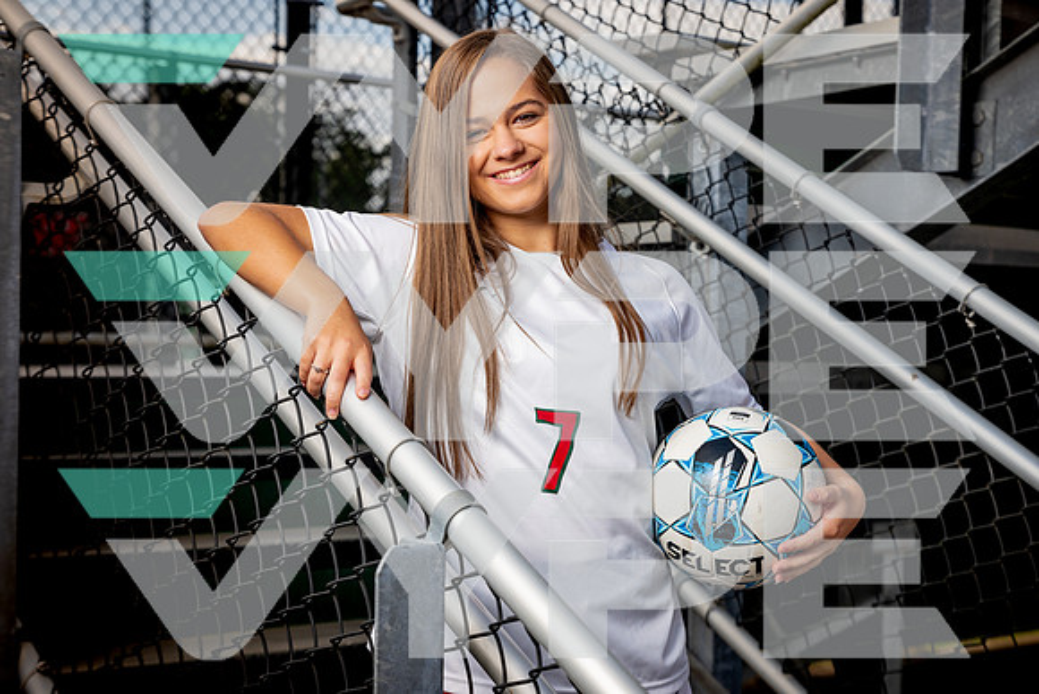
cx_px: 520
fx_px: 1732
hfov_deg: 33.4
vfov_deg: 22.6
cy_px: 347
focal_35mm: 60
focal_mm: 60
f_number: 5
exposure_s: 1/800
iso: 100
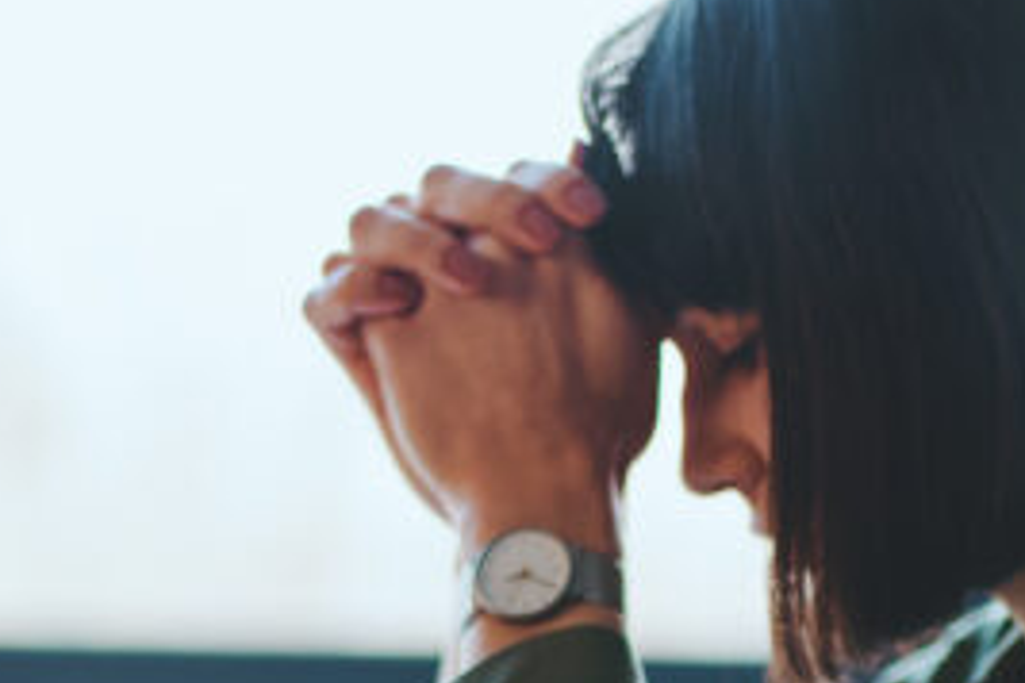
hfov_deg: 15.5
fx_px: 3758
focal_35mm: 132
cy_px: 789
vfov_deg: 10.2
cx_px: 430
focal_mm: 55
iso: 100
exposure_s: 1/200
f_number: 1.8
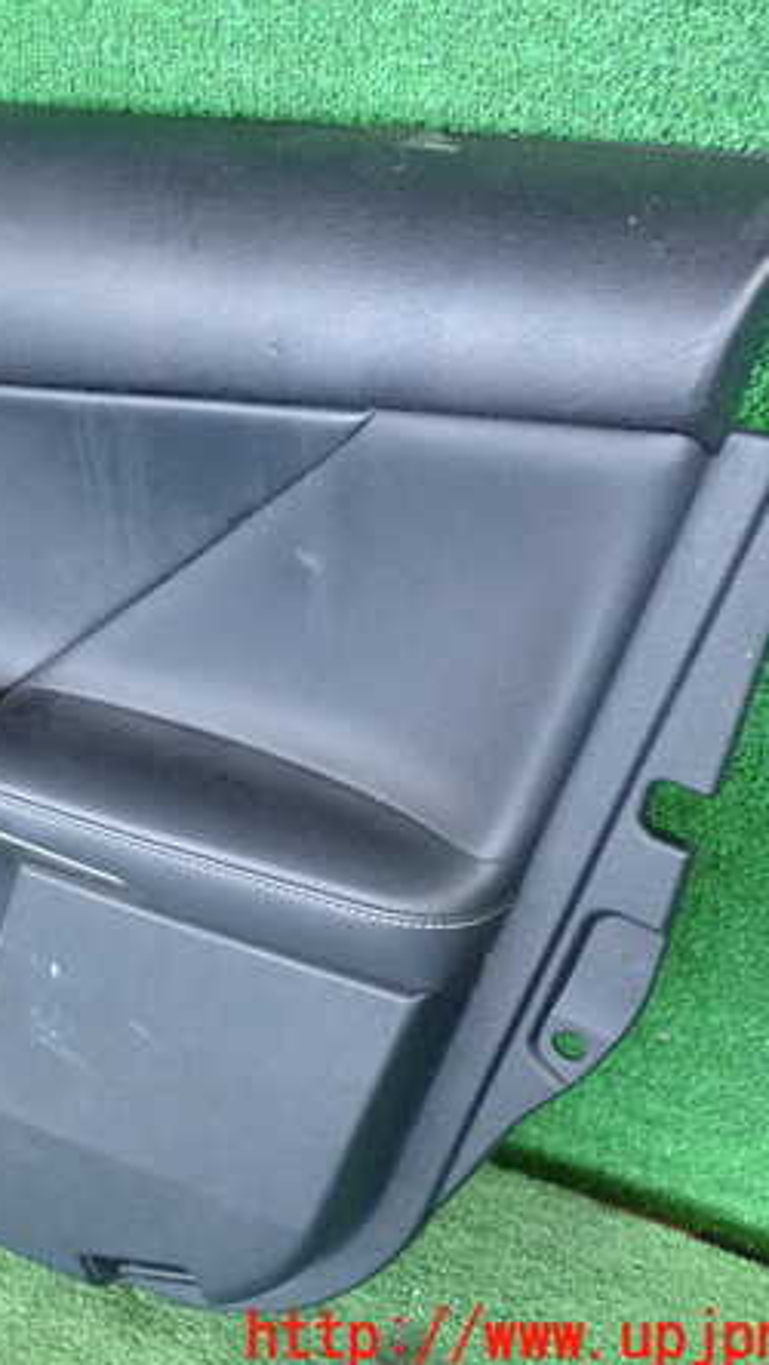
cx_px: 18
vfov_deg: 39.2
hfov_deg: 21.9
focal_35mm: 53
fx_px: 1920
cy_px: 686
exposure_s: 1/125
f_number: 2.5
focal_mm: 6.37
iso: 1600
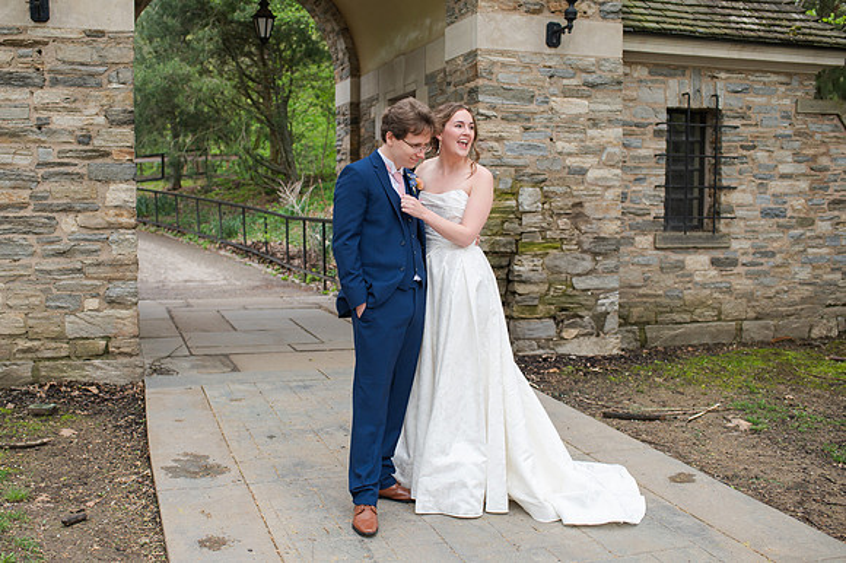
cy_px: 283
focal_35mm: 39
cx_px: 379
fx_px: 924
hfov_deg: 49.1
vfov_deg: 33.9
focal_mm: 35
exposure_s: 1/320
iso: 200
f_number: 3.2
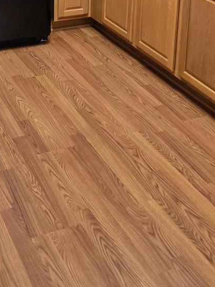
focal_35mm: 64
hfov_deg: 22.7
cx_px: 52
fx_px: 530
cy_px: -37
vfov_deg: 27.4
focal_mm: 5.4
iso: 250
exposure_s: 1/120
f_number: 1.8
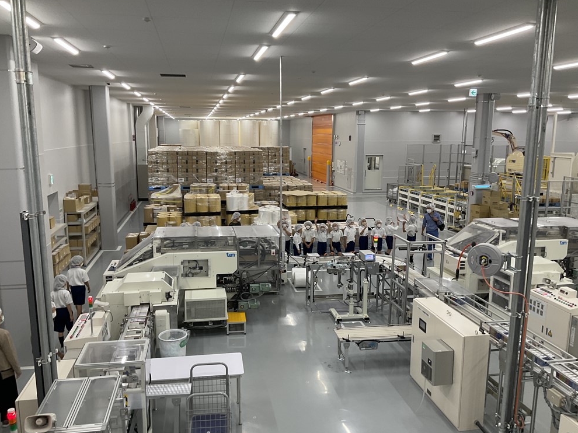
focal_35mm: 30
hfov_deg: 60.0
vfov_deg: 46.8
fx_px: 501
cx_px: 287
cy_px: 221
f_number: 1.8
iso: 40
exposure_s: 1/60
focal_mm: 3
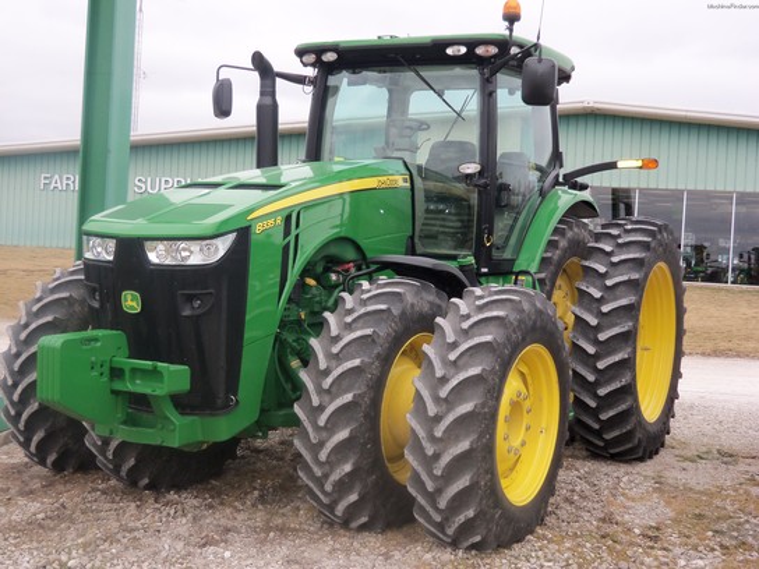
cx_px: 380
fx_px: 1074
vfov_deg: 29.7
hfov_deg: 38.9
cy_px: 284
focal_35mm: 49
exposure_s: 1/100
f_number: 4.6
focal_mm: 8.7
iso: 64
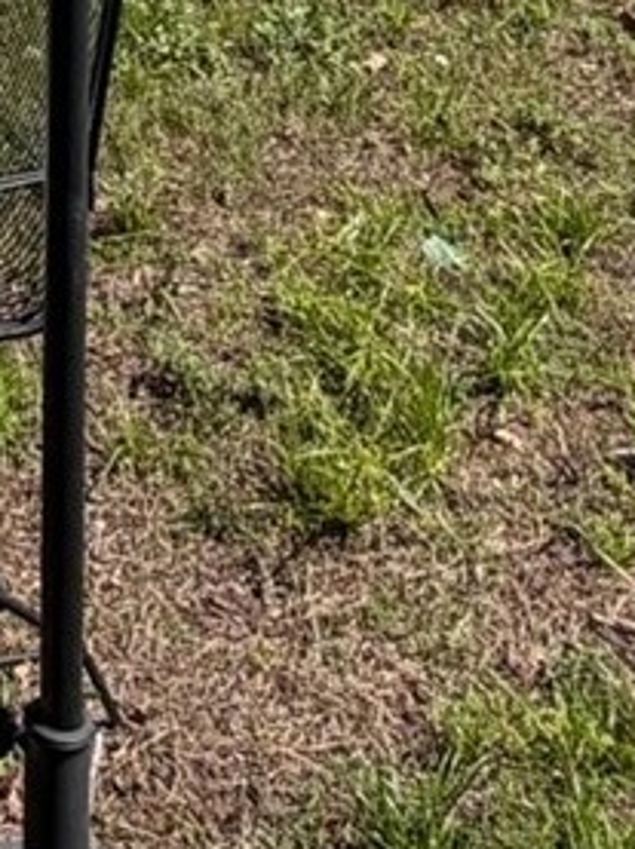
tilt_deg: -0.3
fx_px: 1986
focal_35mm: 81
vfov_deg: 17.3
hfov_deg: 16.4
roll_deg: +1.2
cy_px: -858
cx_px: -353
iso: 25
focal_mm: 2.22
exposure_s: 1/770
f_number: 2.2
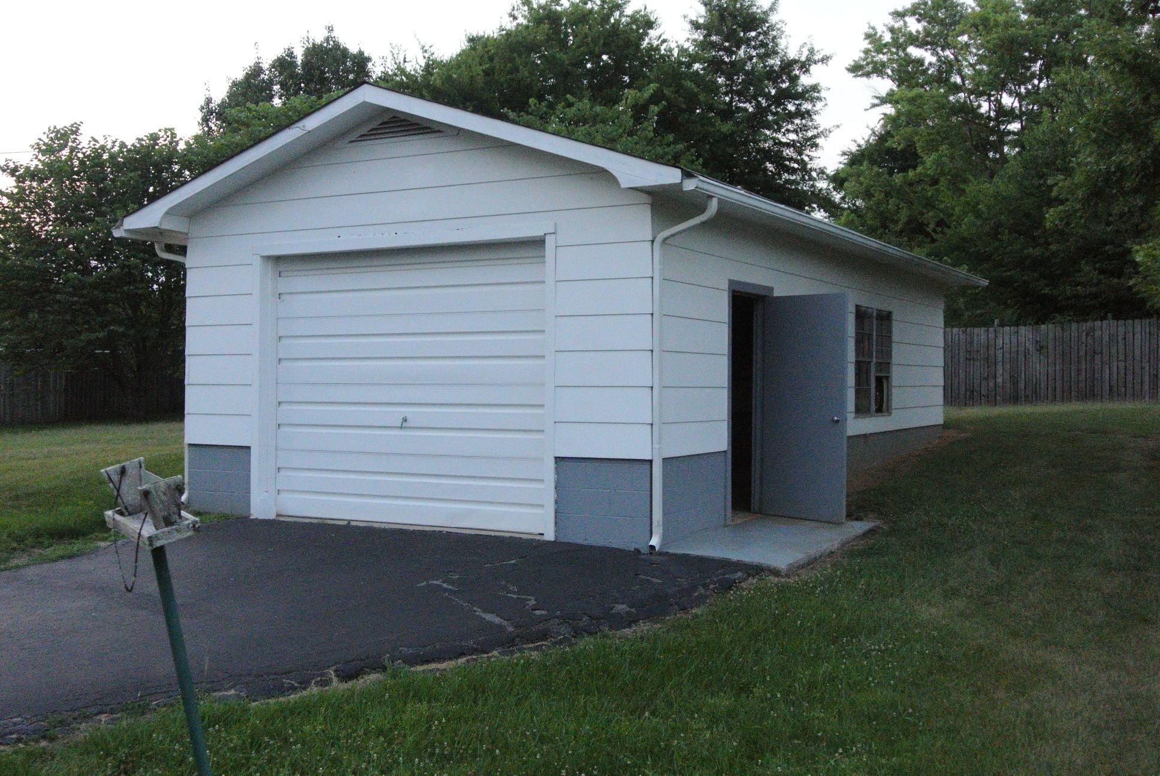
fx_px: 1194
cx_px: 580
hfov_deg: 51.8
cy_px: 388
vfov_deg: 36.0
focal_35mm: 37
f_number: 4
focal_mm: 14
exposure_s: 1/320
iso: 3200
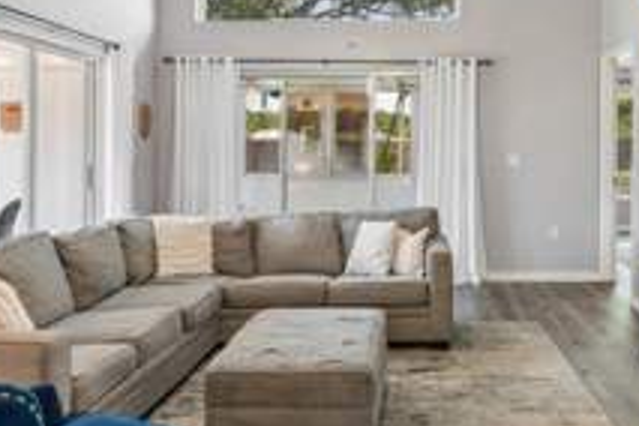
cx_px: 390
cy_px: 152
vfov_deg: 36.6
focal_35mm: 36
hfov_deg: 52.7
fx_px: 639
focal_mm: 16
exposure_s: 1/8
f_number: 8
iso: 400
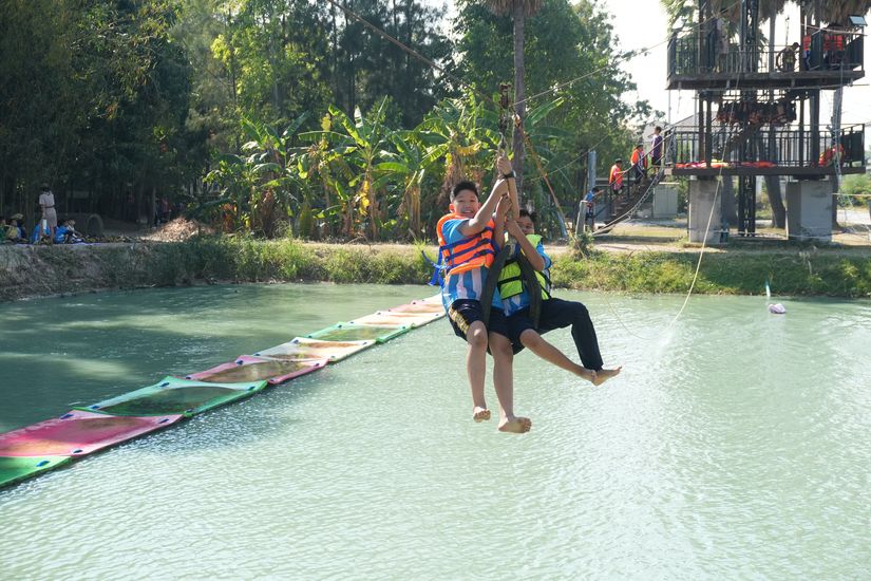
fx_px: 1343
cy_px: 290
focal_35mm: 56
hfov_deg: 35.9
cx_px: 436
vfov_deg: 24.4
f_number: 7.1
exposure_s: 1/800
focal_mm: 37
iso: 640
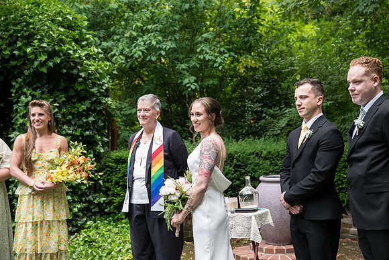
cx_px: 194
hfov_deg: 34.5
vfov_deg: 23.4
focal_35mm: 58
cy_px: 130
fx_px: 627
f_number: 3.5
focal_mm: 58
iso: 640
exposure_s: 1/400
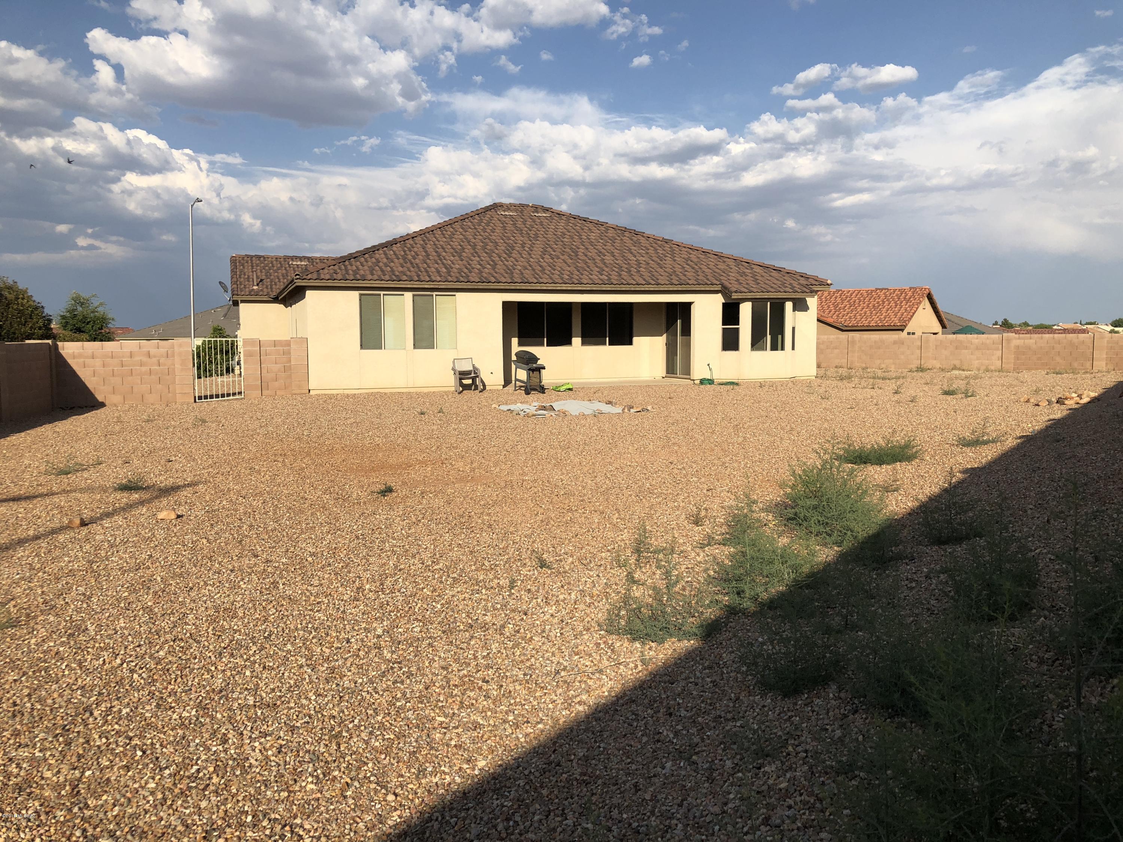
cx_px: 562
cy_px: 421
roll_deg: -0.9
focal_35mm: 28
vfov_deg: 49.7
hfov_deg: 63.4
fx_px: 908
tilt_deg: -7.6
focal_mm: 3.99
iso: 20
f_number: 1.8
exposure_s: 1/3003
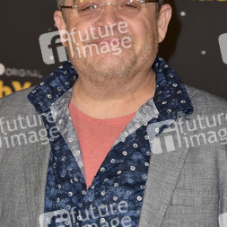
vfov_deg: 8.7
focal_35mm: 202
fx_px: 1499
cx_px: 112
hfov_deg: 8.7
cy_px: 88
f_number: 7.1
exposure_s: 1/250
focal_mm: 150
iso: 320
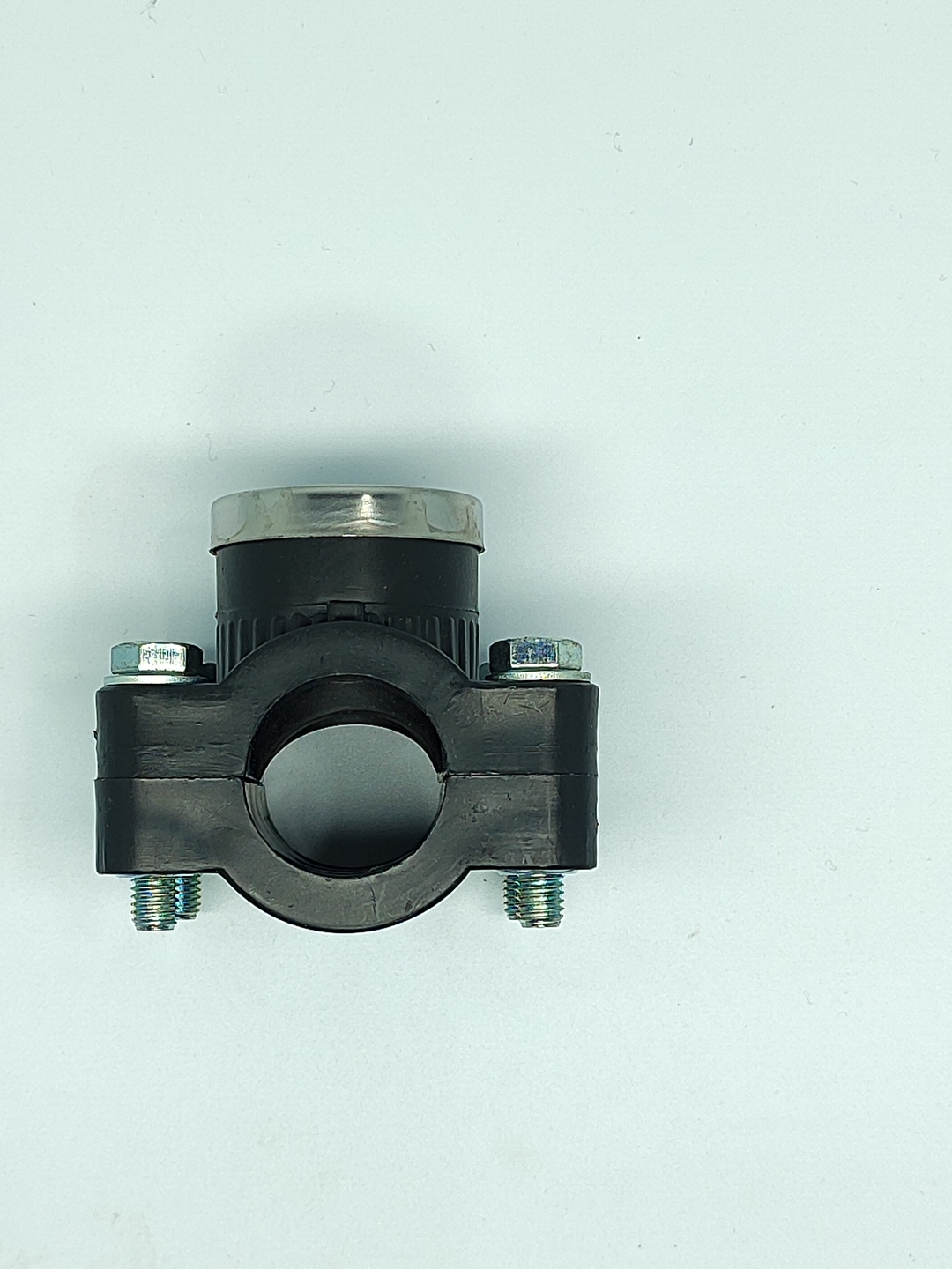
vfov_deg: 56.6
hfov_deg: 43.8
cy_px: 724
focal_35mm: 32
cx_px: 351
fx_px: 1173
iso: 100
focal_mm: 5.89
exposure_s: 1/125
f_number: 1.89
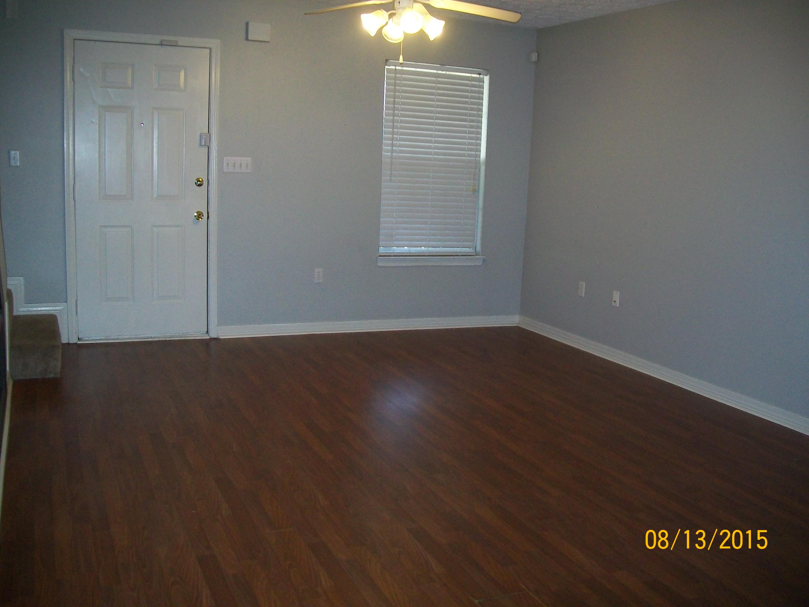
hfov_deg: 54.0
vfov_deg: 41.8
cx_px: 404
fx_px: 795
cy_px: 304
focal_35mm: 34
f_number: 2.7
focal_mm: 6.1
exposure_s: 1/60
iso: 160
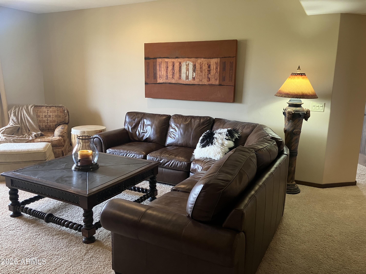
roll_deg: -1.4
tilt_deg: -9.8
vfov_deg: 49.7
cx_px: 183
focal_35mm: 28
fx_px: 296
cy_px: 137
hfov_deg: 63.4
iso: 200
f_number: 1.8
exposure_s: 1/60
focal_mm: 3.99
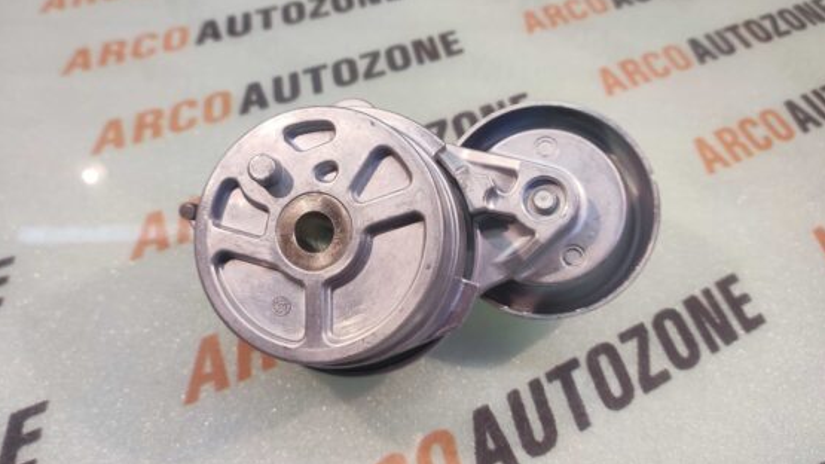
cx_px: 385
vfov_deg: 55.8
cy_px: 209
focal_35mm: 20
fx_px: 437
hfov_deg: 86.5
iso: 174
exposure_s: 1/33
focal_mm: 4.74
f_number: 1.79
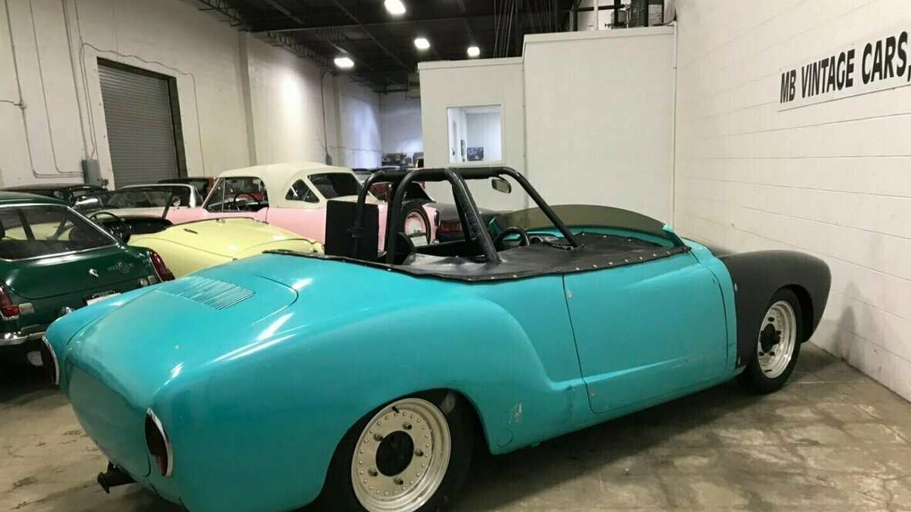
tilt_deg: -9.9
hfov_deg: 62.6
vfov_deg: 37.5
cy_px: 327
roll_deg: +3.3
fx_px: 749
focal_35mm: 31
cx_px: 450
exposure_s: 1/20
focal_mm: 3.99
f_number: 1.8
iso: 40
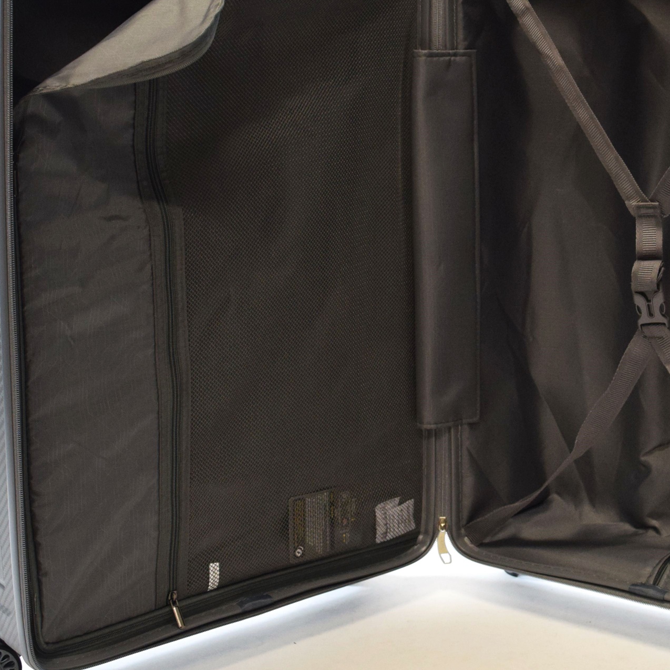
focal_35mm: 63
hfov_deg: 27.2
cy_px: 287
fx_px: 1380
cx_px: 417
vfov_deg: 27.3
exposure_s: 1/100
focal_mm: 21
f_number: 5.6
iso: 1250
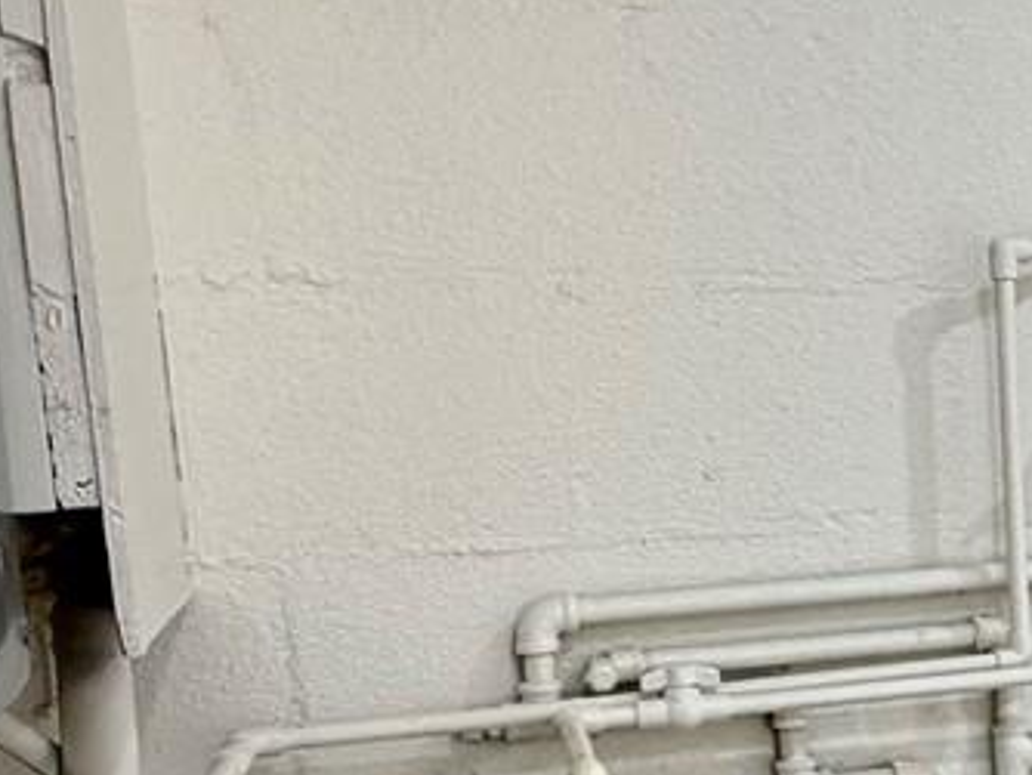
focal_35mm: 67
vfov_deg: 21.7
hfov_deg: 23.6
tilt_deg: -8.6
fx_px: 1999
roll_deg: +0.9
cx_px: 1511
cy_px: 630
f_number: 2.2
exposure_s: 1/120
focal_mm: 2.22
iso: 250
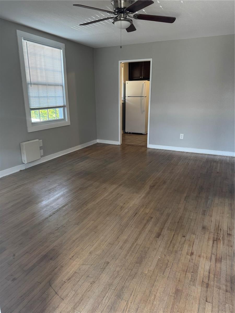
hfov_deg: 56.8
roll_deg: +0.7
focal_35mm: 24
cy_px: 156
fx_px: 217
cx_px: 118
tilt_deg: -15.6
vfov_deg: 71.6
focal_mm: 6.76
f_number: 1.78
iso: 200
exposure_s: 1/79
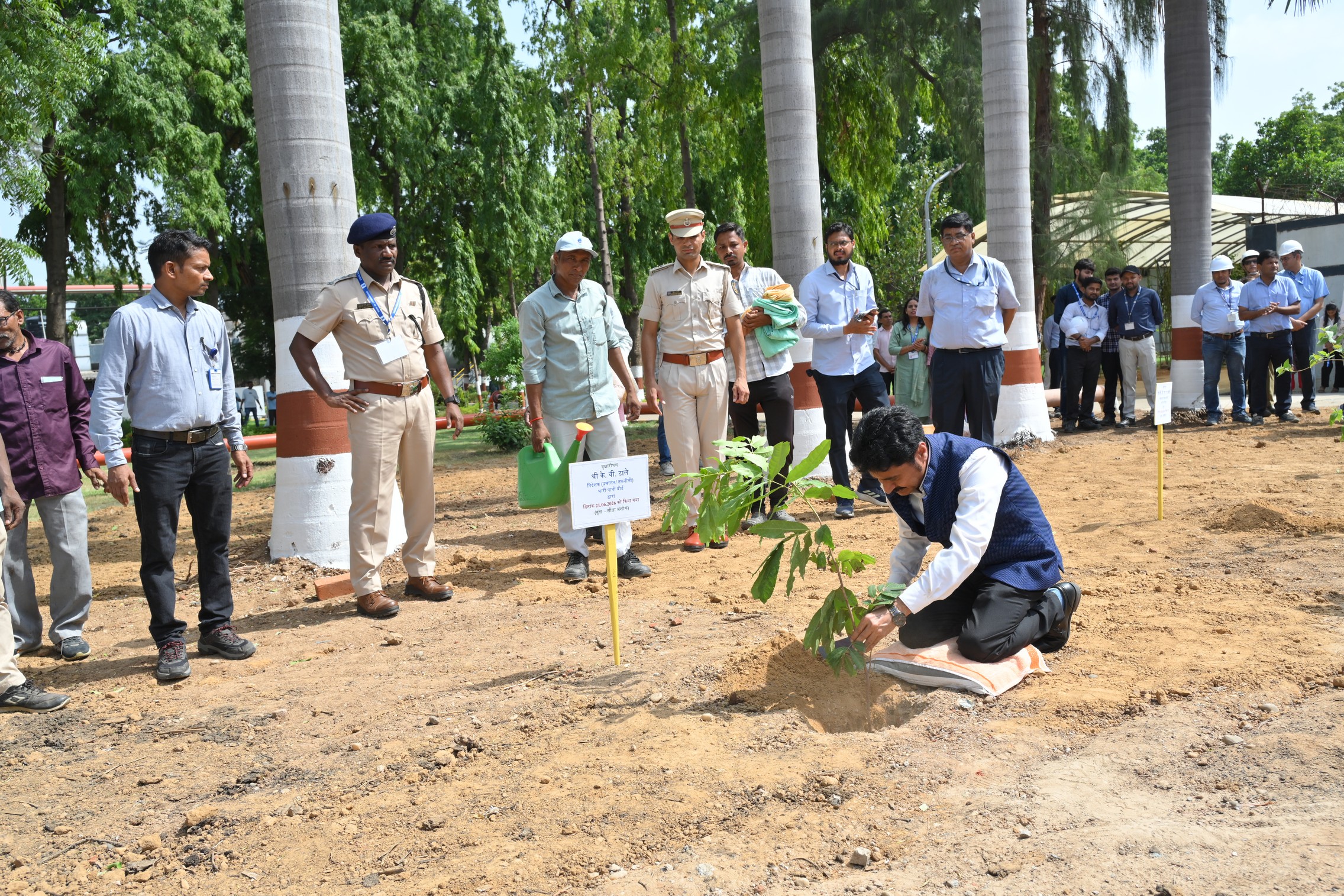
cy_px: 448
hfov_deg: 63.7
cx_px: 672
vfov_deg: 45.0
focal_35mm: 29
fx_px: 1083
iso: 200
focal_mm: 29
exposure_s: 1/400
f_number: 7.1
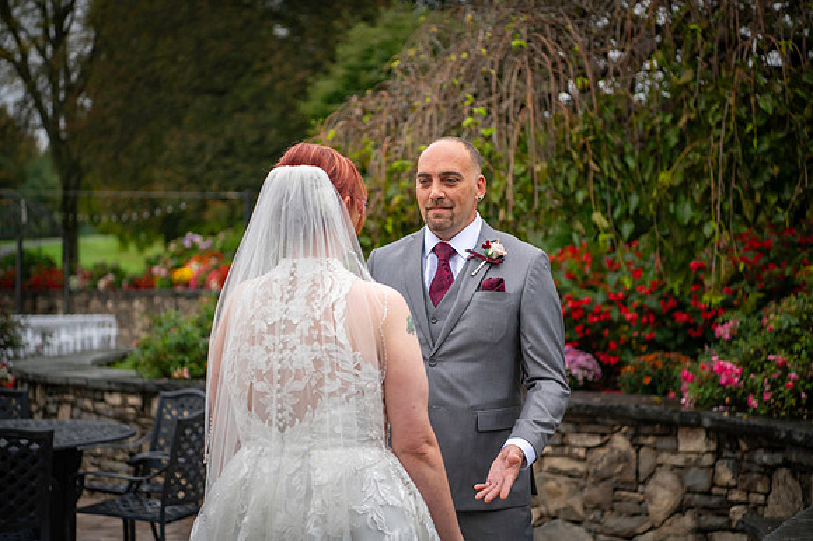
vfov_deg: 19.4
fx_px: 1580
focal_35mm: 70
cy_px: 270
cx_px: 406
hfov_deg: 28.9
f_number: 2.8
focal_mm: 70
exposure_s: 1/2500
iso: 800
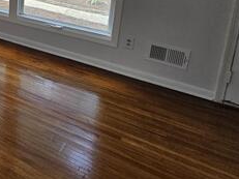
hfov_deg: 35.0
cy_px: -24
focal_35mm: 36
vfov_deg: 33.8
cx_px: -73
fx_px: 248
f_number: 2.2
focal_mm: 2.2
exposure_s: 1/163
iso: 50
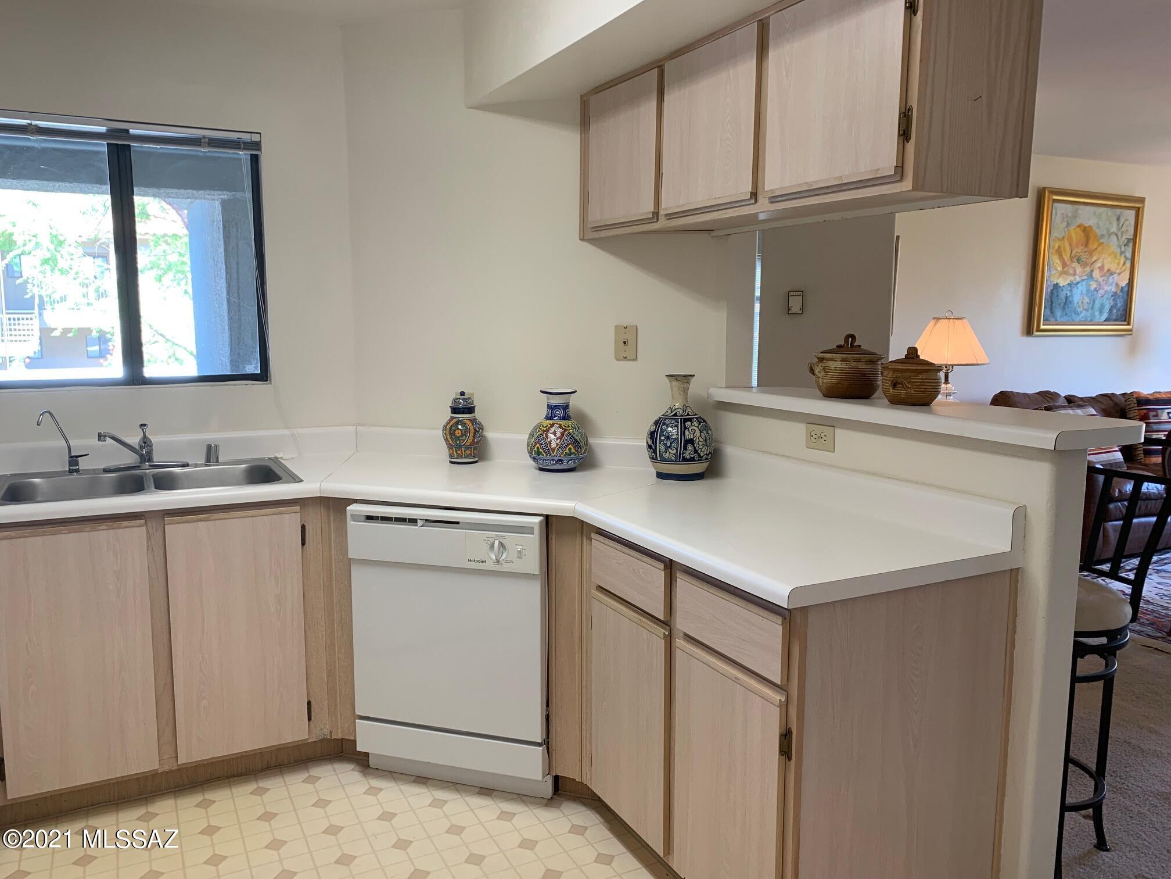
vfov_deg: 53.1
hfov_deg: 67.3
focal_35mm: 26
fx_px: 880
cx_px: 586
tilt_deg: -7.8
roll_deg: -0.7
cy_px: 440
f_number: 1.8
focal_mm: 4.25
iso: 64
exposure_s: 1/60
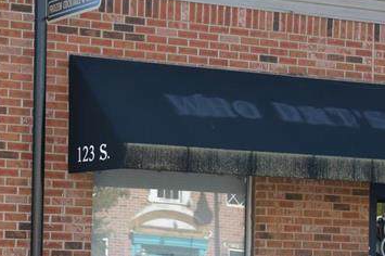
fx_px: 1603
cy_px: 165
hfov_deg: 13.7
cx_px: 256
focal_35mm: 150
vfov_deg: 9.1
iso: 200
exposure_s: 1/250
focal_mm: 35
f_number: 6.3
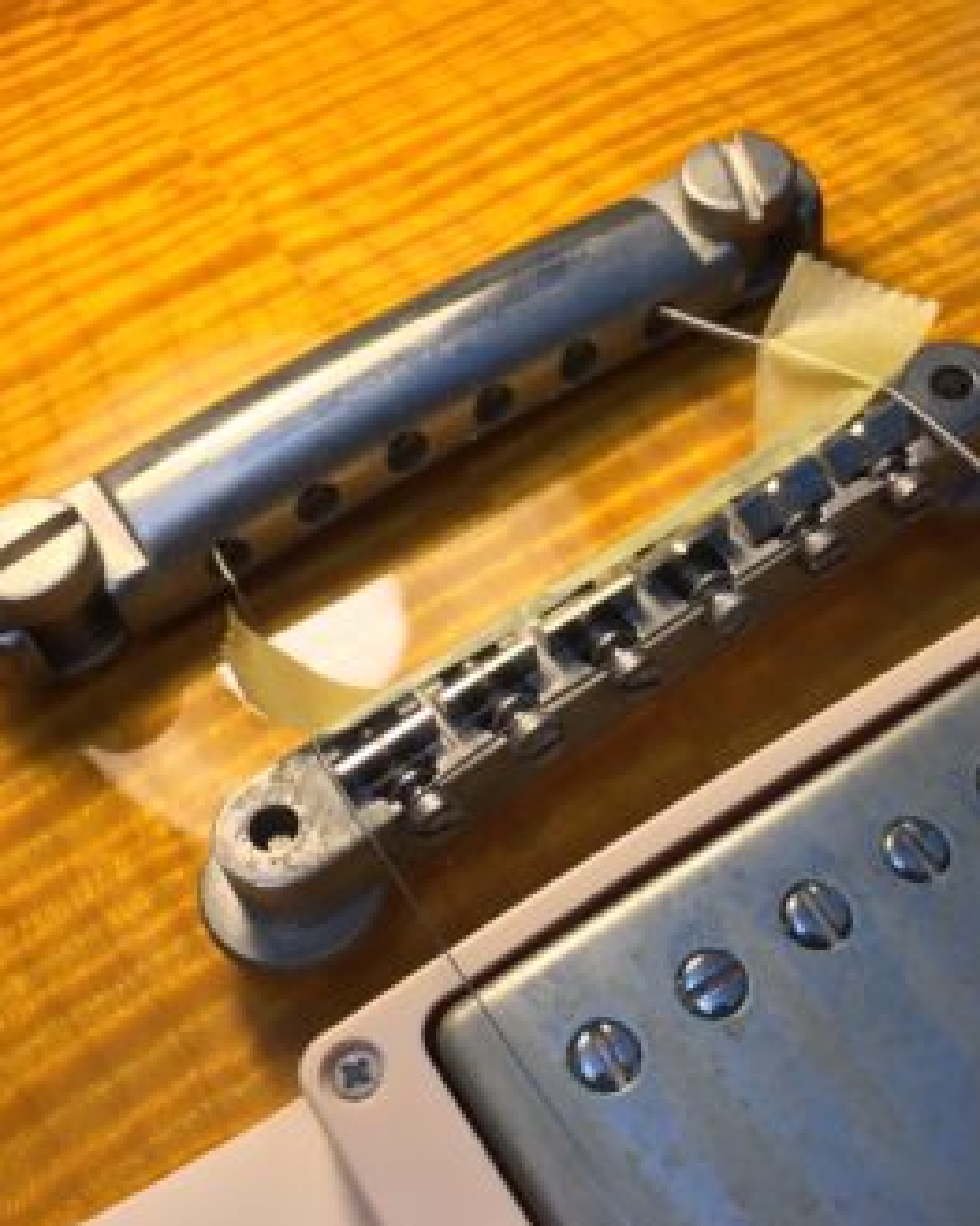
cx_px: 544
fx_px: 1560
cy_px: 579
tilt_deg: -58.0
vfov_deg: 42.9
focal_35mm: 43
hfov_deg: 34.8
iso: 32
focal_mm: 4.15
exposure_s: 1/50
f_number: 2.2
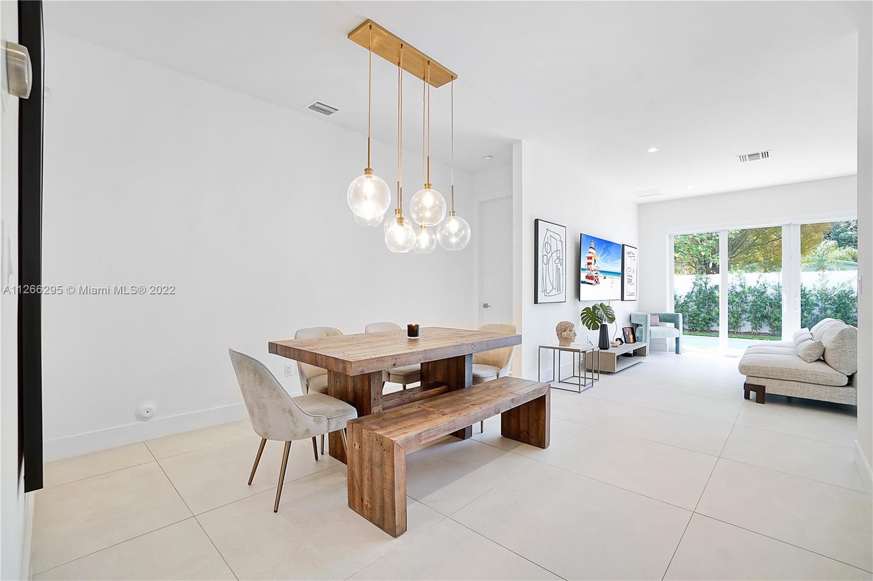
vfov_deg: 77.3
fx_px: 364
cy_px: 290
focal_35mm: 15
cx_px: 436
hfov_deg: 100.4
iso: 160
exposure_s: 1/15
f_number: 7.1
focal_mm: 10
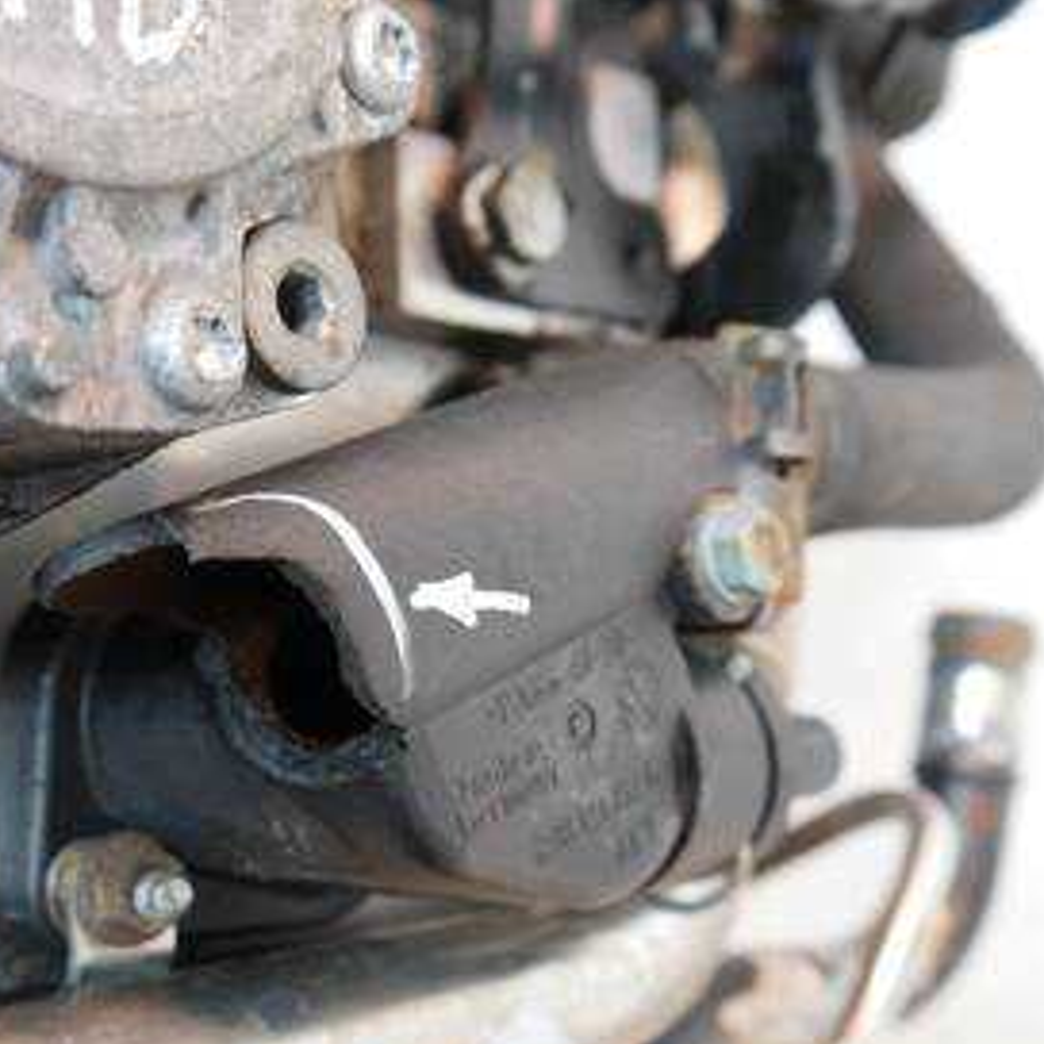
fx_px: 1706
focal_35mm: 50
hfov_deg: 33.8
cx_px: 384
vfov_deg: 33.8
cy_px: 683
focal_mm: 16
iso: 1000
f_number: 3.8
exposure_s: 1/60
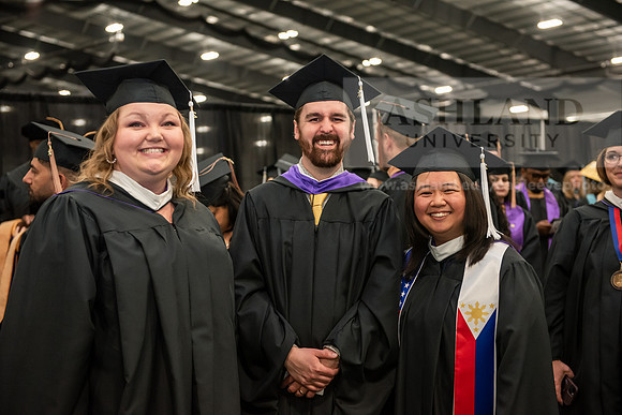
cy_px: 208
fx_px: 950
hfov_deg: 36.2
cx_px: 311
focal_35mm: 55
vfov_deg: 24.6
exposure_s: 1/200
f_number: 3.5
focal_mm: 55
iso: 2500
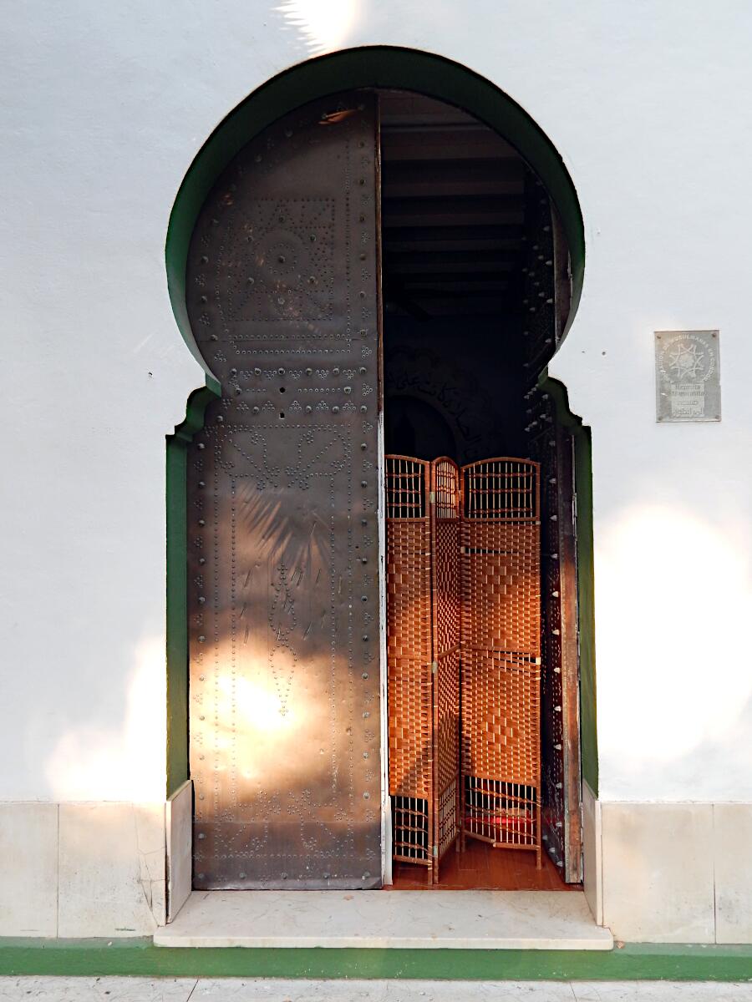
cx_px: 376
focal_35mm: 31
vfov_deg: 58.4
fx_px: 898
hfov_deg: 45.4
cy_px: 501
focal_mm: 5.6
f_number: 3.2
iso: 180
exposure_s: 1/30
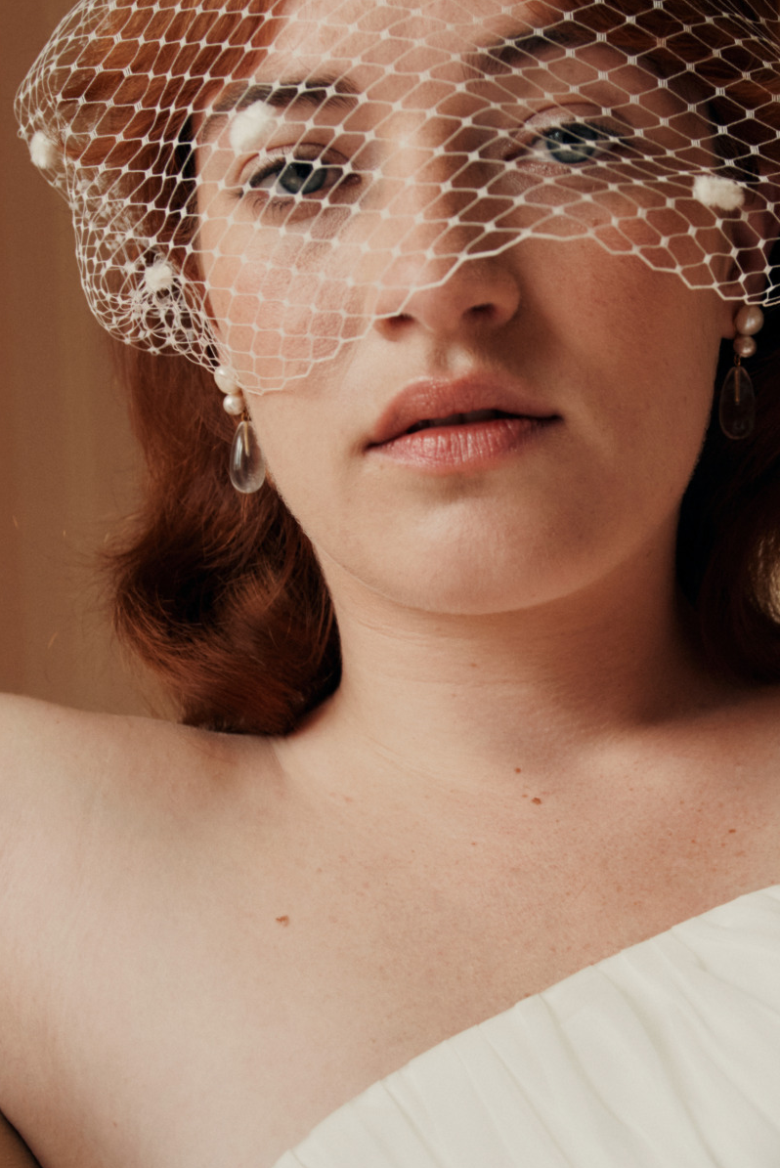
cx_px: 614
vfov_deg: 27.0
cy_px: 663
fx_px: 2434
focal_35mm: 75
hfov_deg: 18.1
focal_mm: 35
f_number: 5.6
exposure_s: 1/200
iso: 800
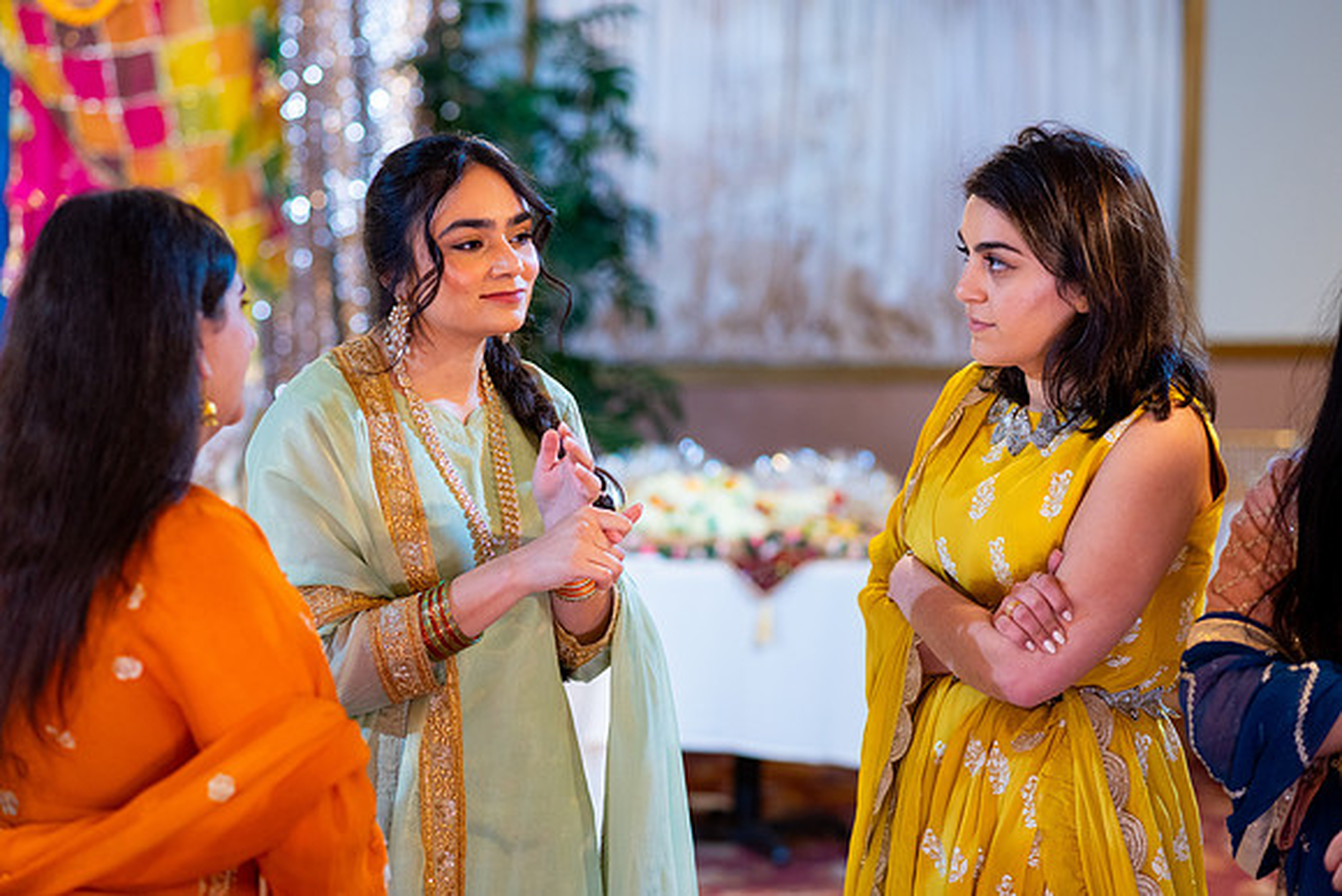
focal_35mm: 85
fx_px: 3169
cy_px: 448
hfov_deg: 23.9
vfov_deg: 16.1
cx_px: 671
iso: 1000
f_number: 2.8
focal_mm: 85
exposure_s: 1/160
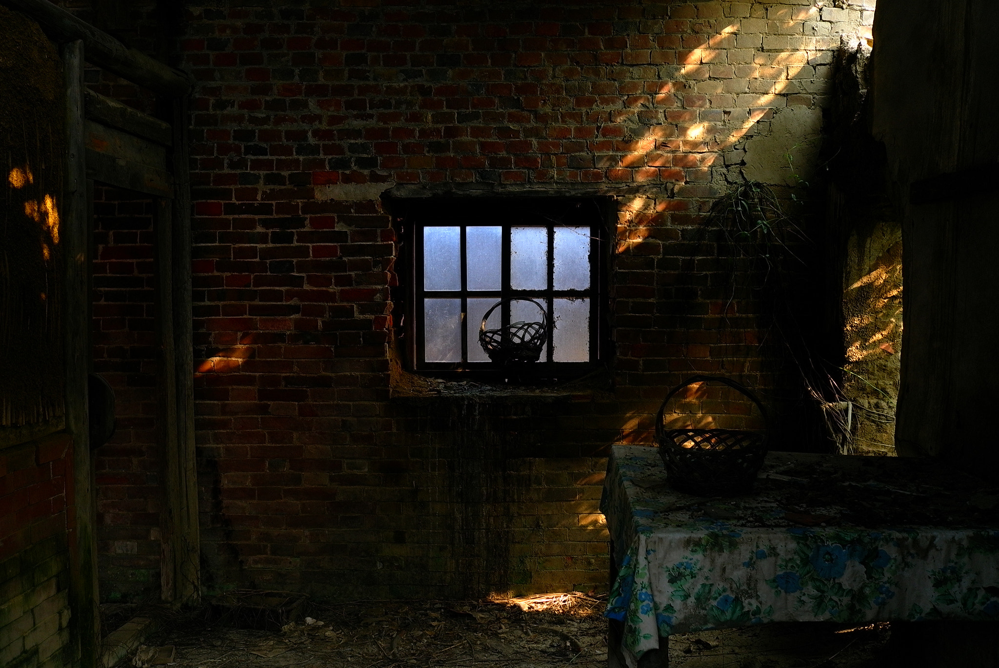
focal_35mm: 36
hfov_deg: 53.1
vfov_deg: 36.9
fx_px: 1000
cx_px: 500
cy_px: 334
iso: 400
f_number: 5.6
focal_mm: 24
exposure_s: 1/30
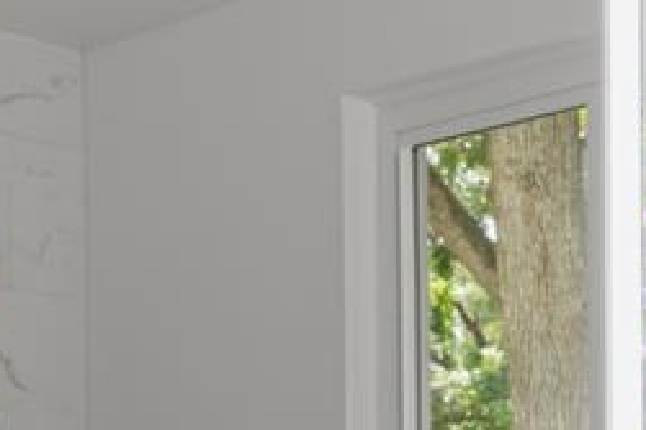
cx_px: 139
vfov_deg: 11.8
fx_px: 1973
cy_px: 693
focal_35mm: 110
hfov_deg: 18.4
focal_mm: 18
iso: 500
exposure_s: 1/2
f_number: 8
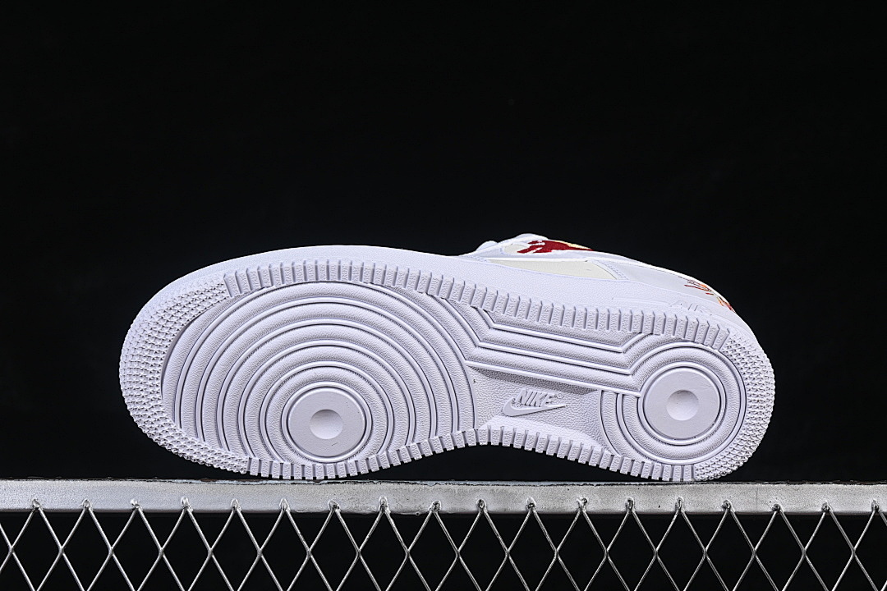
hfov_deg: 27.0
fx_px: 1848
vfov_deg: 18.2
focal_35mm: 75
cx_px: 444
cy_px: 296
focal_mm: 50
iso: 160
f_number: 8
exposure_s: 1/80
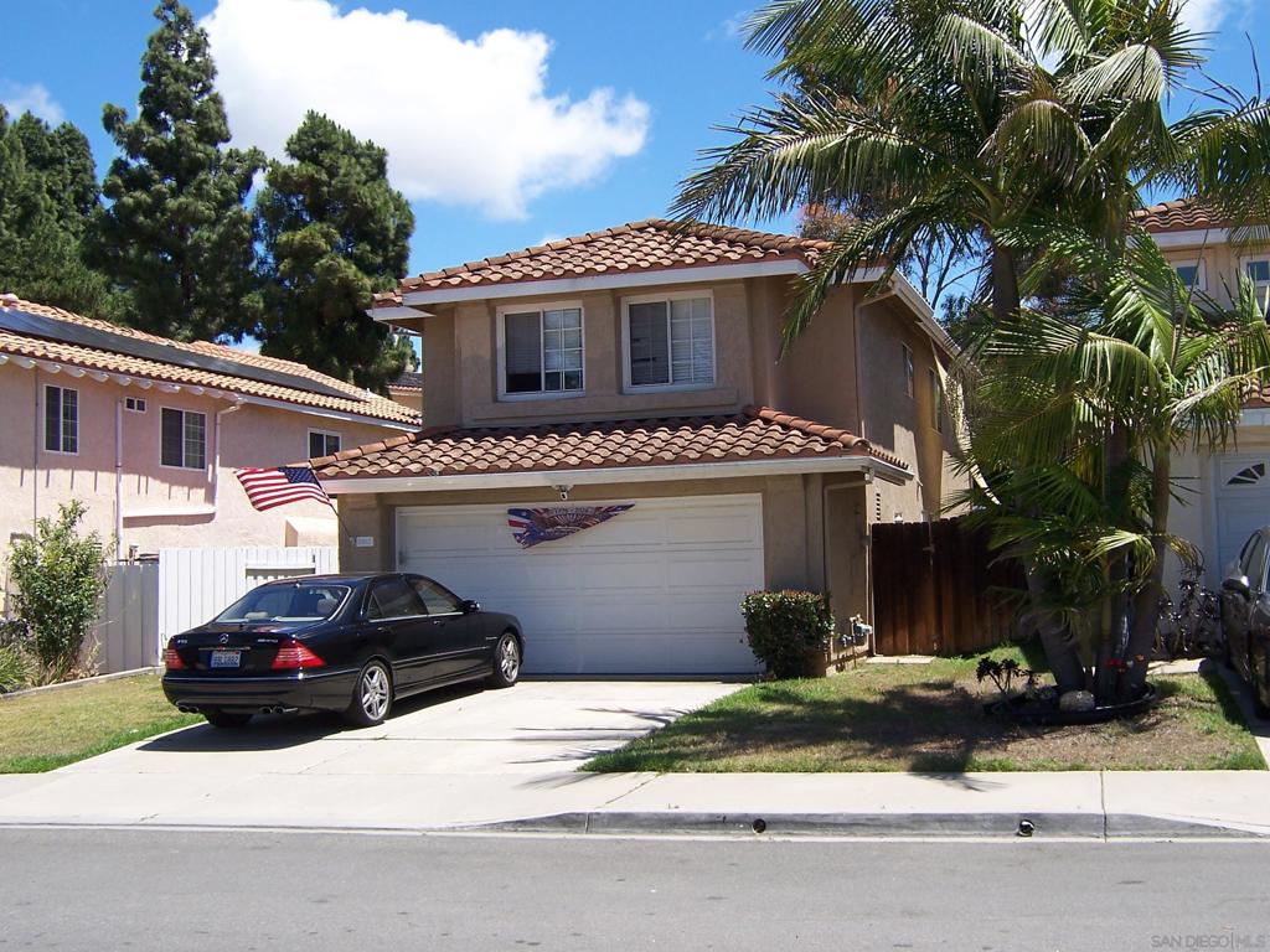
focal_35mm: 40
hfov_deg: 46.8
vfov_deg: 36.0
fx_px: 1468
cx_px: 635
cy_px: 476
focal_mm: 6.7
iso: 80
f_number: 4
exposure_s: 1/750
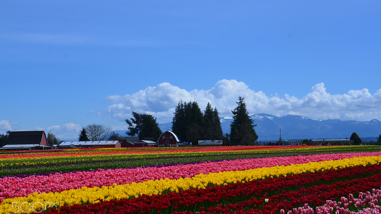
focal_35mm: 61
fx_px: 616
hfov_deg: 34.4
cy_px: 110
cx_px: 192
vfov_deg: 19.7
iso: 100
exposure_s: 1/320
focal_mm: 38
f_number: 9
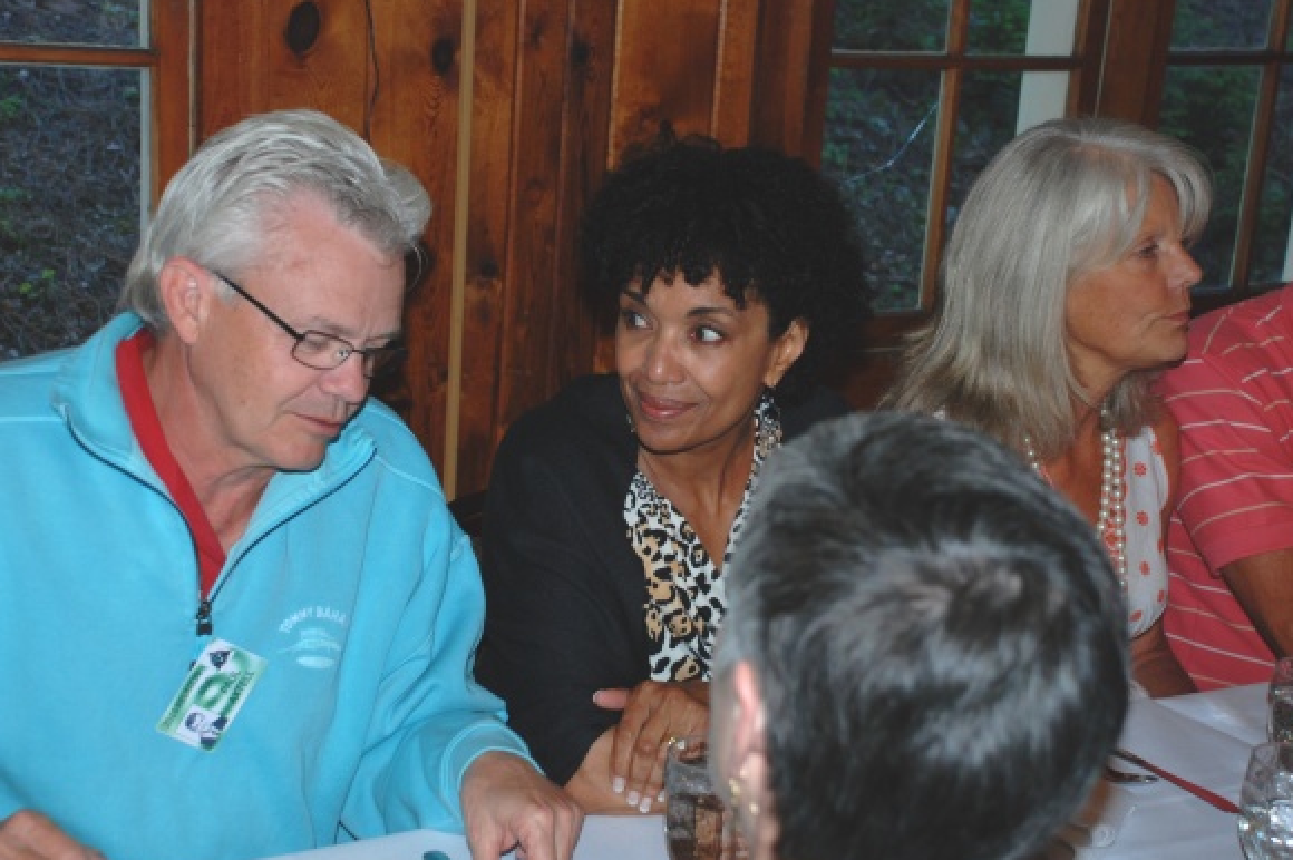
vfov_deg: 21.5
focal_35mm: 63
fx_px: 2261
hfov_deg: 31.9
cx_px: 606
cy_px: 434
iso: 200
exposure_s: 1/60
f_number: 4.5
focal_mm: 38
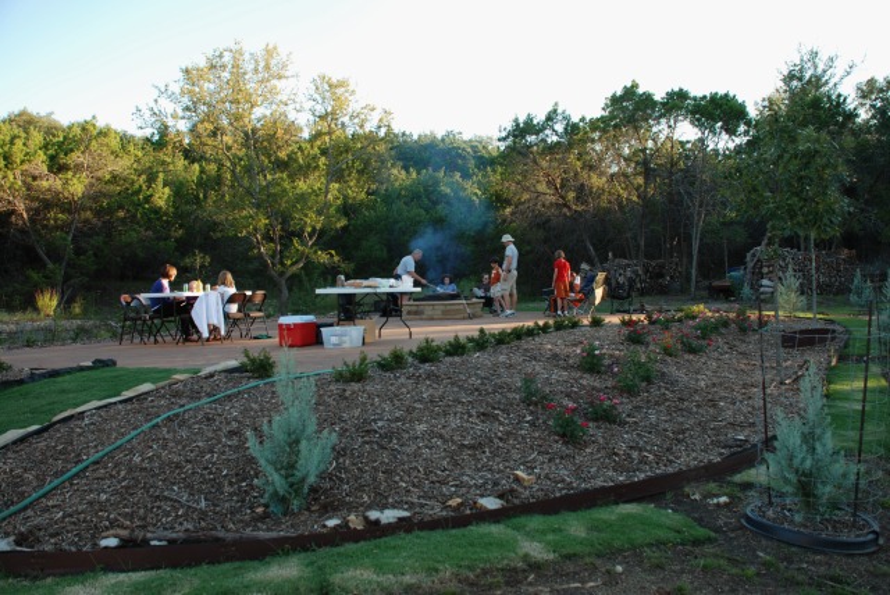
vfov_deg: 40.0
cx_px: 445
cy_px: 298
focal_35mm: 33
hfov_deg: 57.2
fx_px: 817
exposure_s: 1/80
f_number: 4.5
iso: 100
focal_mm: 22
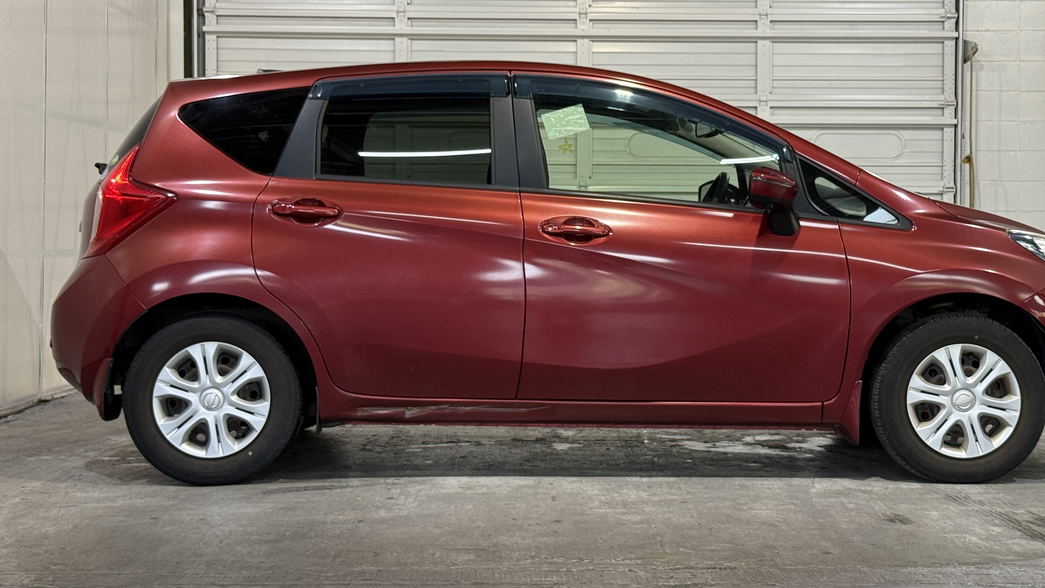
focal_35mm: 61
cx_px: 608
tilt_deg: +0.4
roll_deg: -0.4
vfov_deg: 19.7
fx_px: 1690
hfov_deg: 34.3
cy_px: 227
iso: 80
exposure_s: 1/60
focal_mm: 6.76
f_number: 1.78
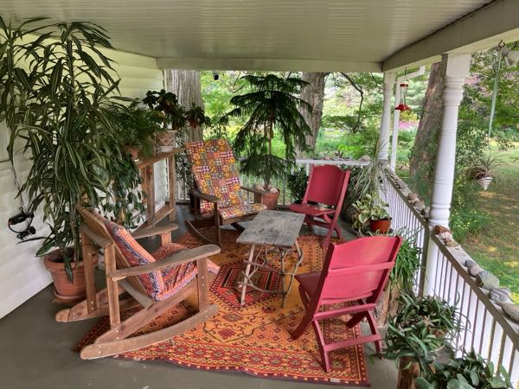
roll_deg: -0.4
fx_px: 420
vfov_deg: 49.7
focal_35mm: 28
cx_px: 260
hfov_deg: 63.4
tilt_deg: -13.0
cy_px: 194
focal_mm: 3.99
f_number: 1.8
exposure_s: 1/121
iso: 64
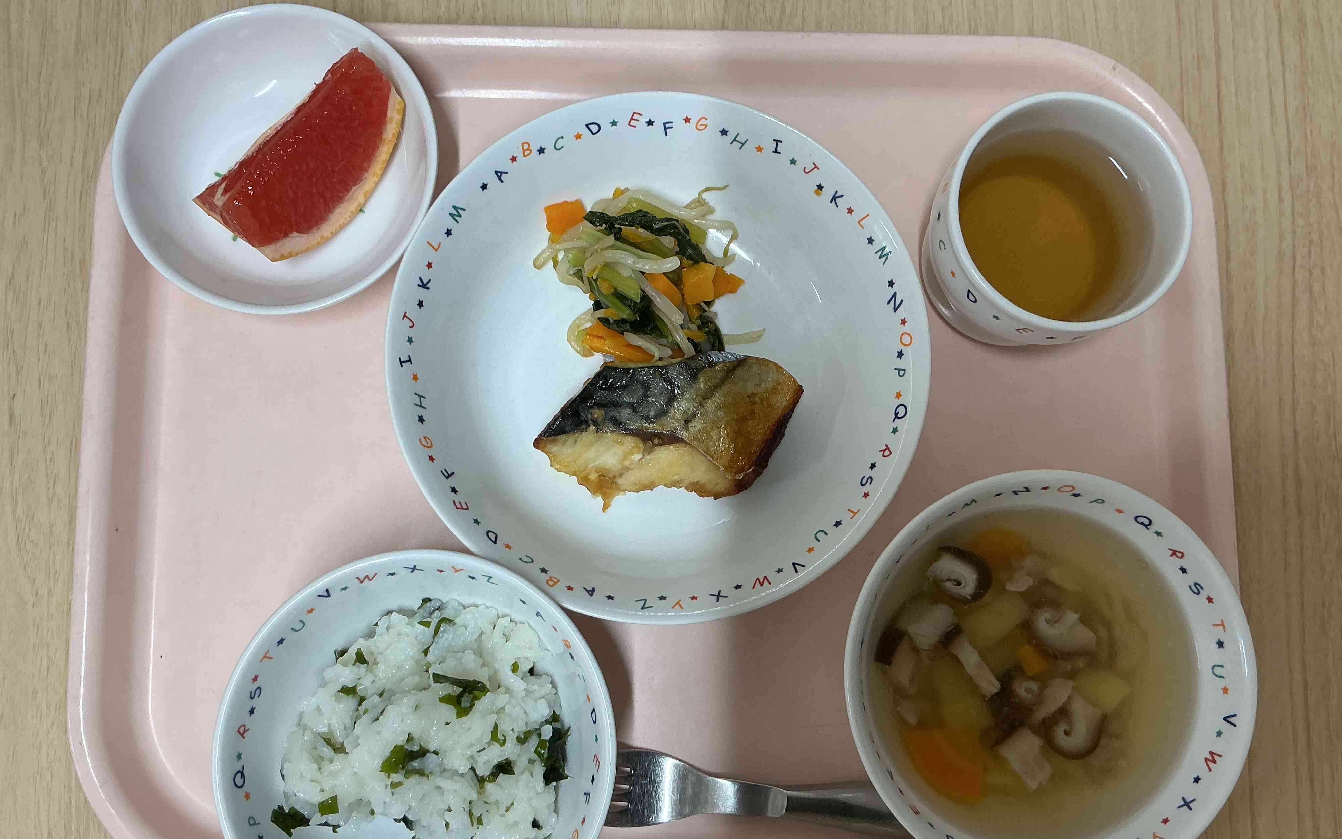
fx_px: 1134
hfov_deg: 61.2
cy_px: 455
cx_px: 671
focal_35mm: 31
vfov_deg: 40.6
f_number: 1.8
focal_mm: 3
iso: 40
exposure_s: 1/60
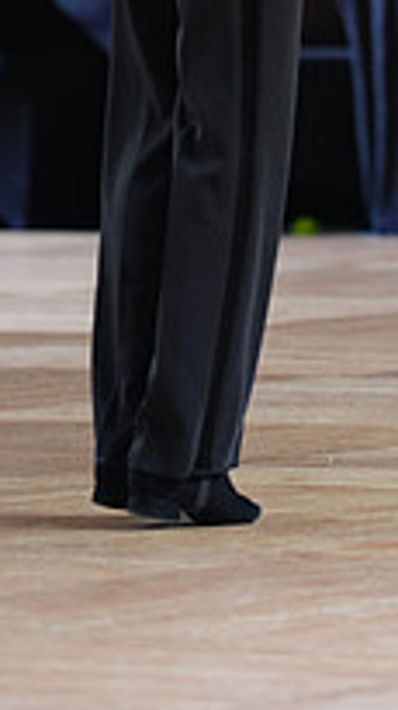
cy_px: -201
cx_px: 493
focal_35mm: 507
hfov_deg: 2.4
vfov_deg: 4.2
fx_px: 9532
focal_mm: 171
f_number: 2.8
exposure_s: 1/400
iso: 1250
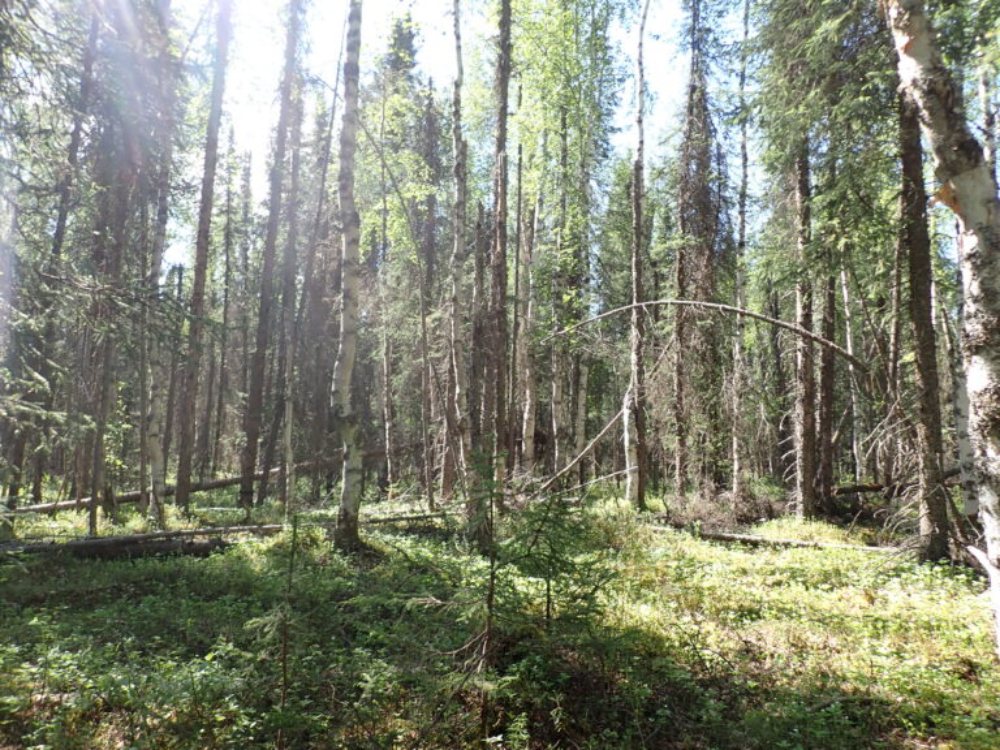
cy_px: 375
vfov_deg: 54.9
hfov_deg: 69.4
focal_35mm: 25
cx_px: 500
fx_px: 722
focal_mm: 4.5
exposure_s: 1/200
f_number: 2.8
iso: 100
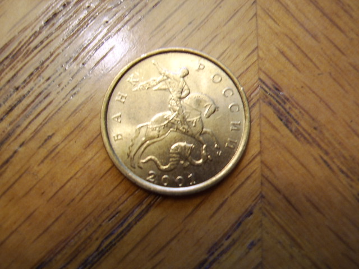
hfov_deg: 58.4
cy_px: 134
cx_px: 180
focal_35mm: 31
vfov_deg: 45.4
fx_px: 321
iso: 71
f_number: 2.7
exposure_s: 1/27
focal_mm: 8.13
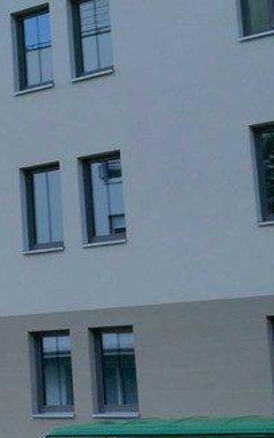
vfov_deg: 22.1
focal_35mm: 94
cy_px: 173
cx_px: -213
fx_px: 1124
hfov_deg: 12.7
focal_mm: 9.1
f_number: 4
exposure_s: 1/800
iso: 500
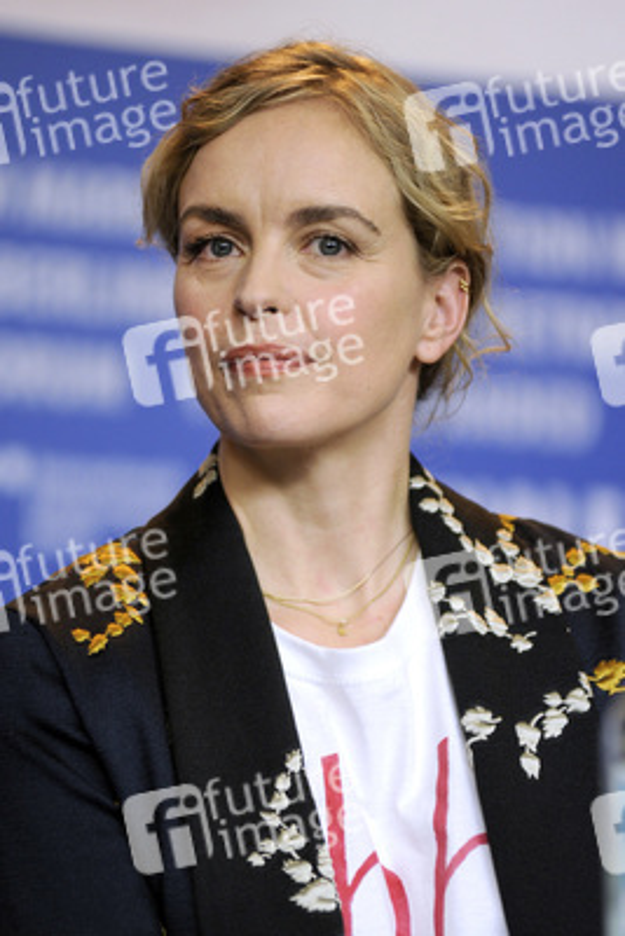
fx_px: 5203
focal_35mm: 200
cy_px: 468
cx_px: 312
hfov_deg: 6.9
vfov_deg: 10.3
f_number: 2.8
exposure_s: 1/640
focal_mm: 200
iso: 1250
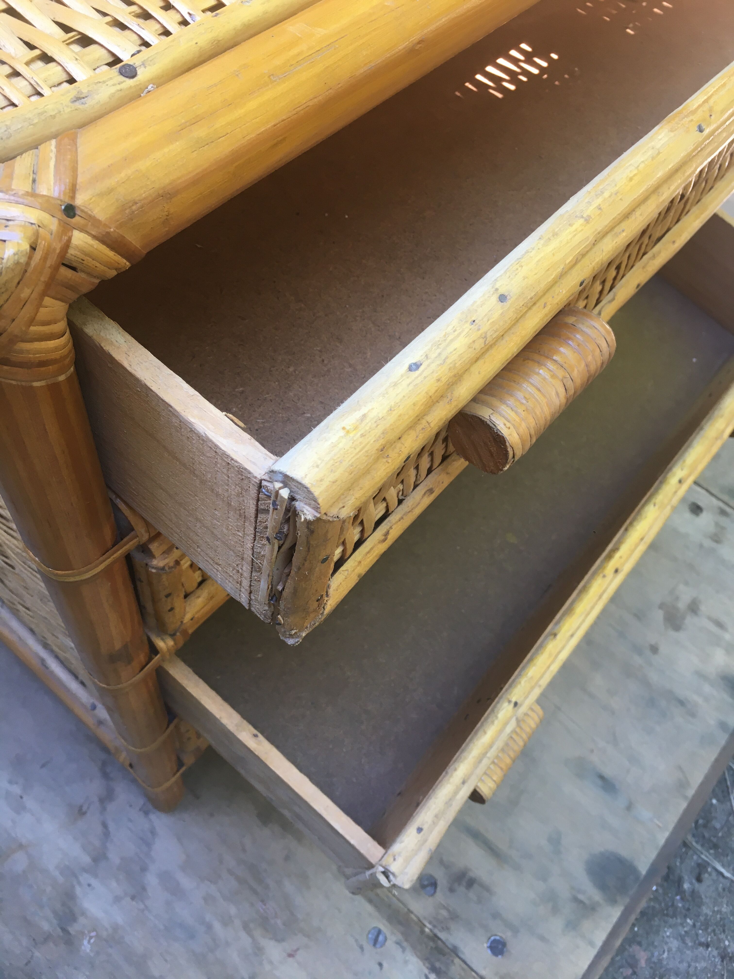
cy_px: 490
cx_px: 367
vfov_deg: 61.7
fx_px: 820
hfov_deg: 48.2
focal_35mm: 29
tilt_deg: -56.5
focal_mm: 4.15
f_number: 2.2
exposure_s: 1/33
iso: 25
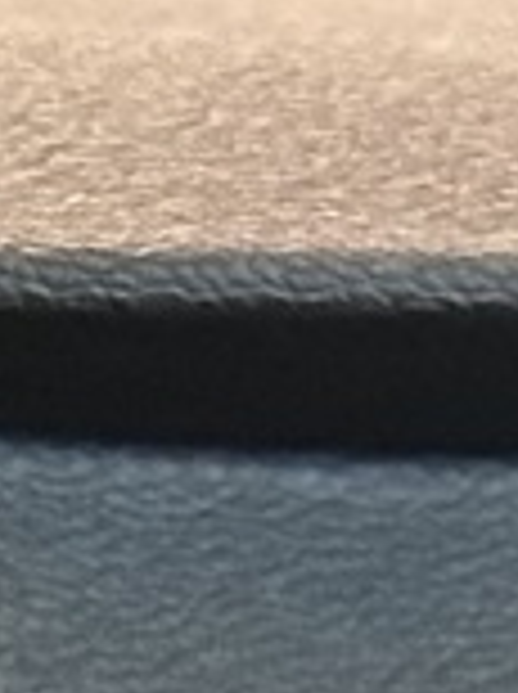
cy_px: 2174
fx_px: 9004
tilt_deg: -14.7
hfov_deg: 3.0
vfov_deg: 4.2
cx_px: -2509
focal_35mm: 450
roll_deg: -2.2
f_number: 1.78
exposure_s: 1/30
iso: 640
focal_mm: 6.86
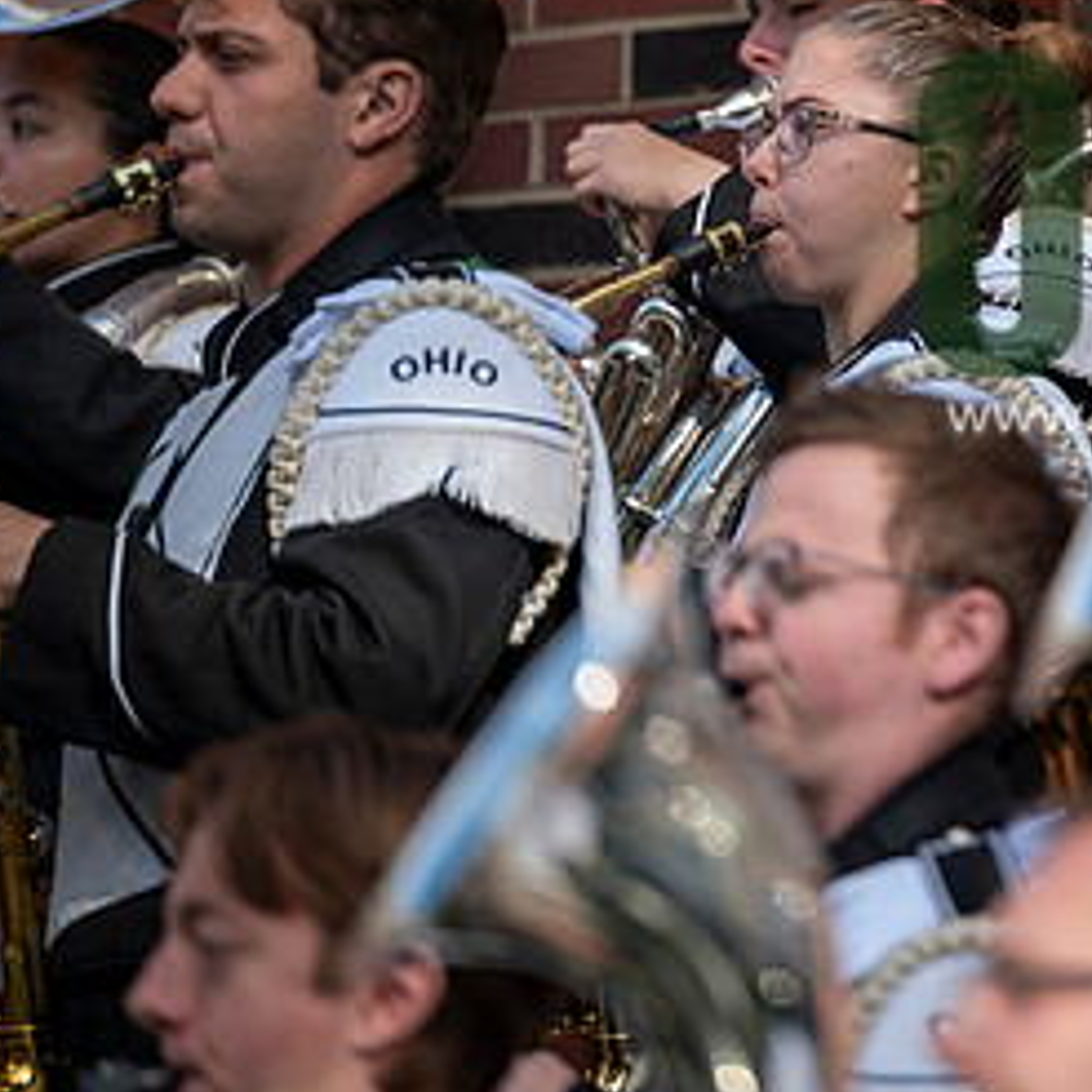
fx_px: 14276
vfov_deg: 4.4
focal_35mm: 400
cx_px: 1252
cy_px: 257
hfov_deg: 4.4
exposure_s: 1/500
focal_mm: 200
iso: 64
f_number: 2.8
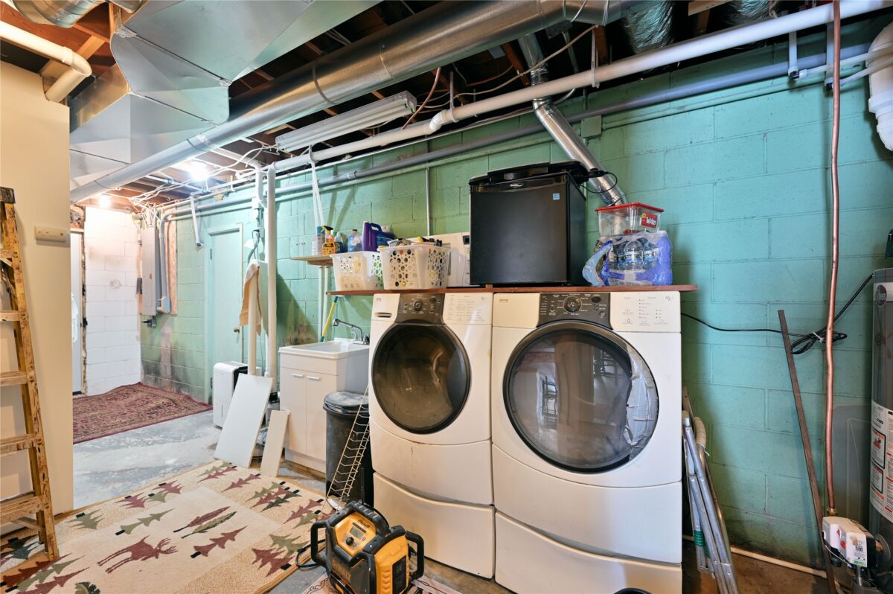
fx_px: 347
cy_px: 297
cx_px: 446
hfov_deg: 104.3
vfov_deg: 81.1
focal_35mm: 14
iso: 100
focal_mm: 14
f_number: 5.6
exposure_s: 1.3
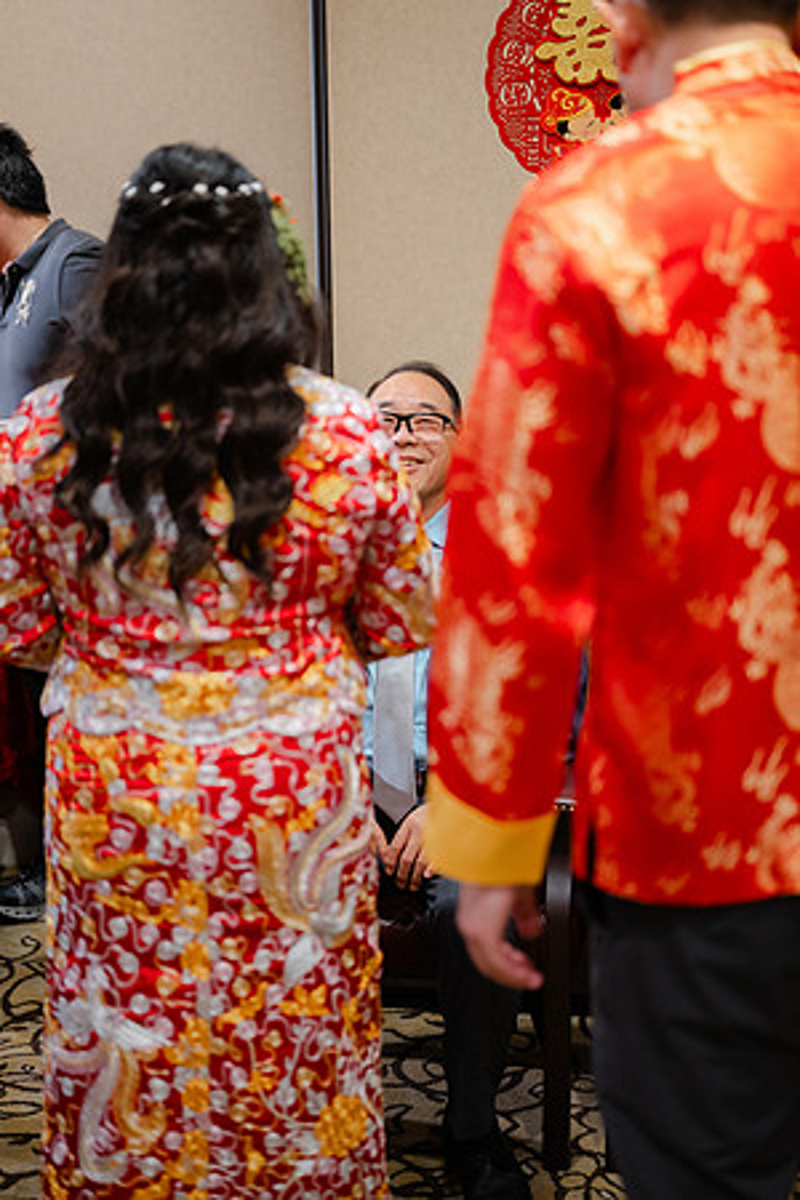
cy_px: 600
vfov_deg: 39.6
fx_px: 1667
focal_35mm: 50
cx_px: 400
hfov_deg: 27.0
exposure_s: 1/125
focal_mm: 50
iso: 640
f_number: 1.8
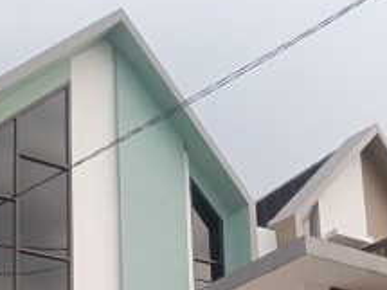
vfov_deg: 22.0
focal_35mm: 60
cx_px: 168
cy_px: 375
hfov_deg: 32.2
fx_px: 670
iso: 112
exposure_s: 1/503
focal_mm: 3.37
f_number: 2.2
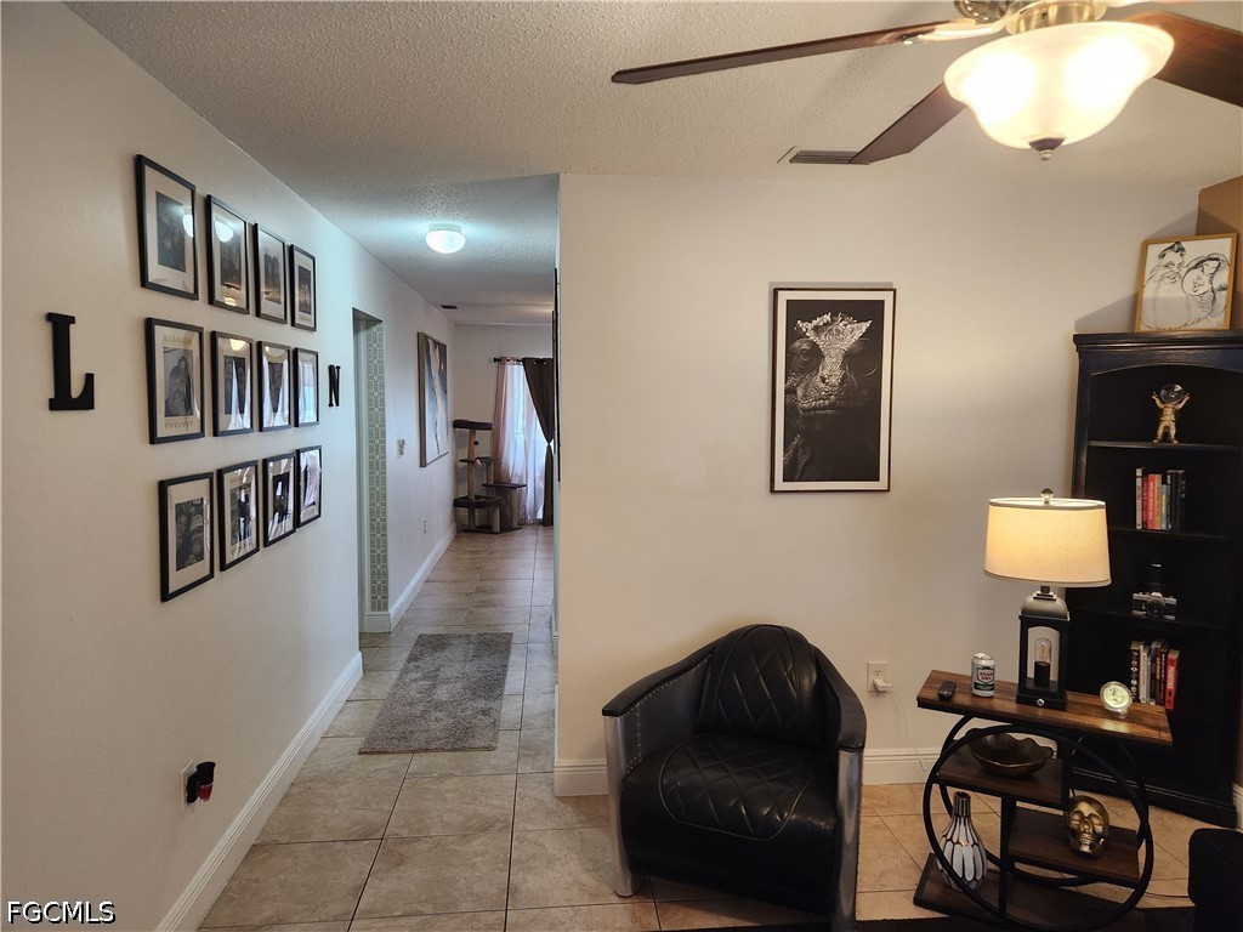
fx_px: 826
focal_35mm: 23
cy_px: 466
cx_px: 622
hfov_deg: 73.9
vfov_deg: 58.9
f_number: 1.8
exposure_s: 1/120
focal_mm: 5.4
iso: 320
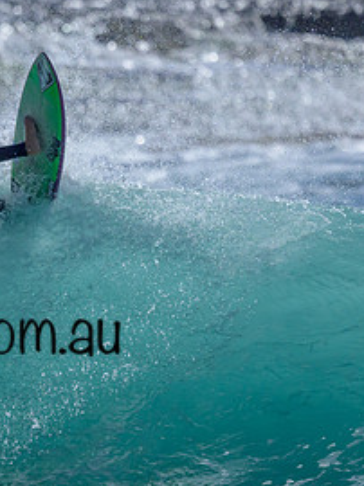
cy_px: 267
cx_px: -11
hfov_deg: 0.7
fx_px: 31652
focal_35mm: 2254
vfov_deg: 0.9
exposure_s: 1/2000
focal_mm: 800
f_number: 6.3
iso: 1250
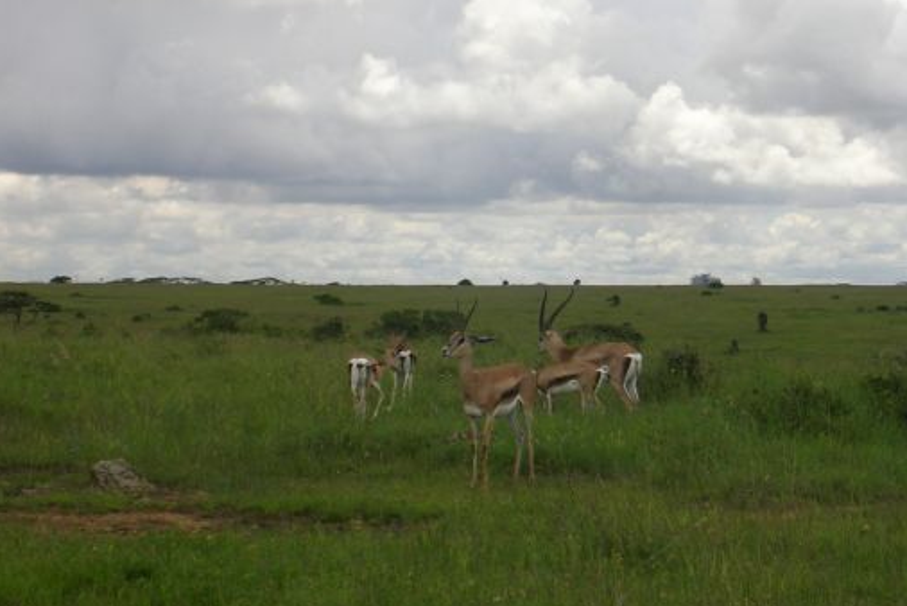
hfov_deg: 19.6
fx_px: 2622
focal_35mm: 104
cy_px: 287
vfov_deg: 13.2
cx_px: 471
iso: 50
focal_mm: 14.5
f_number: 4.4
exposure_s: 1/615
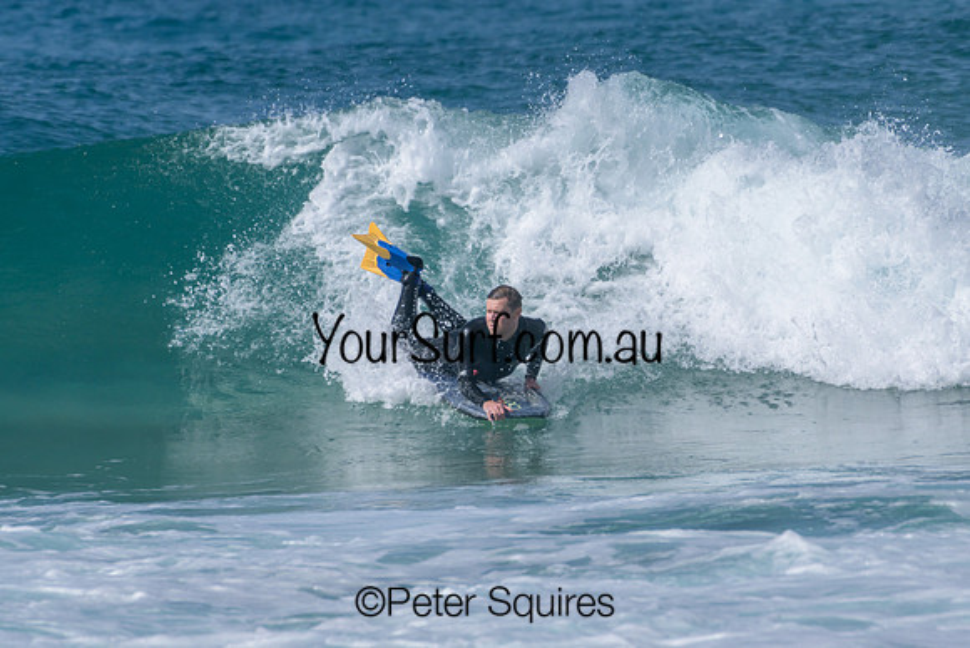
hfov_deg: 2.4
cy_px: 324
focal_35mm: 850
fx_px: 22907
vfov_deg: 1.6
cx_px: 485
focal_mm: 850
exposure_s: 1/2000
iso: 450
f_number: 11
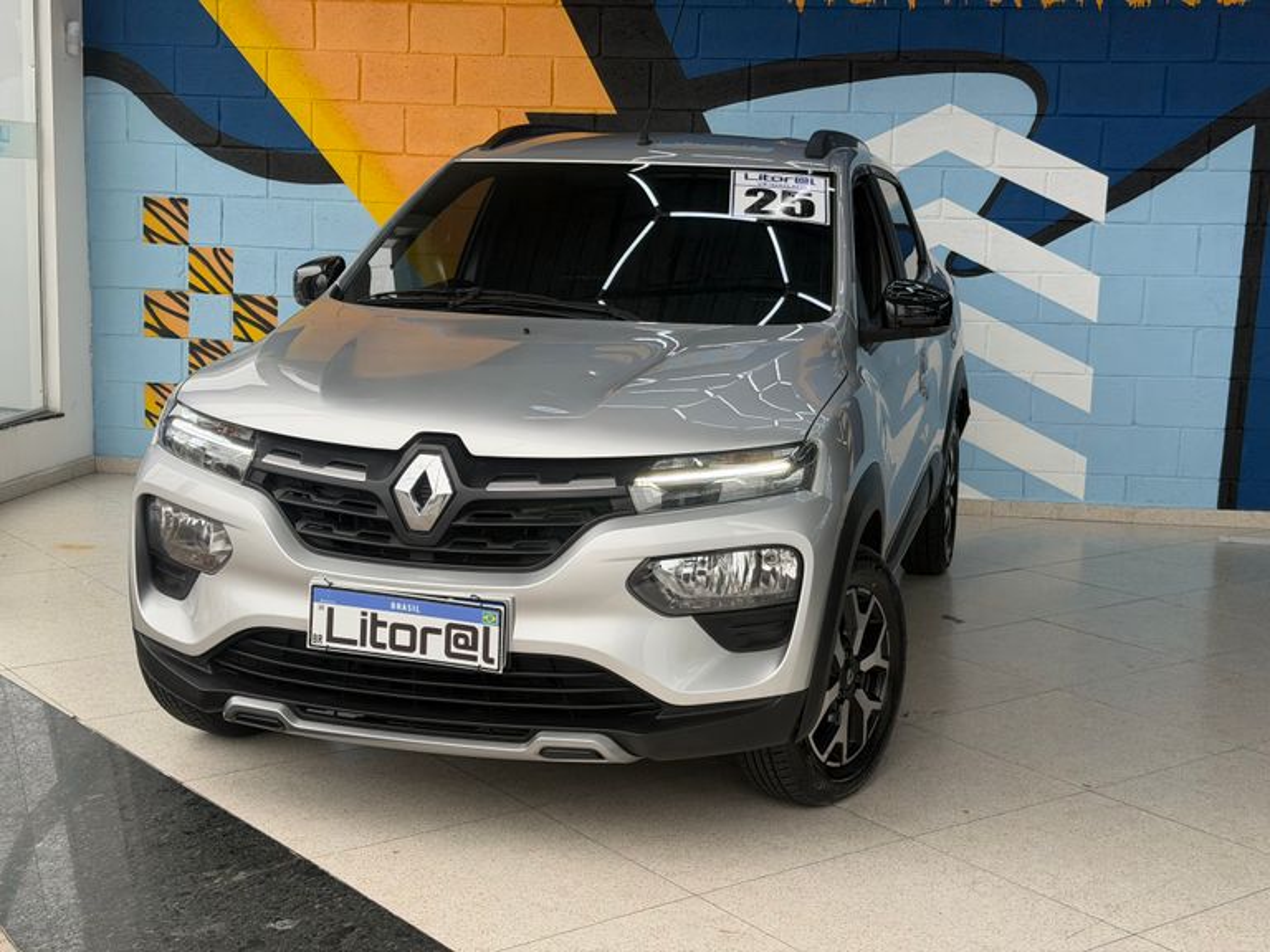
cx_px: 635
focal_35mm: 48
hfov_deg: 39.7
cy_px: 476
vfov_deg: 30.3
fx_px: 1761
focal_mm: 6.76
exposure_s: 1/561
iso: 80
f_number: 1.78
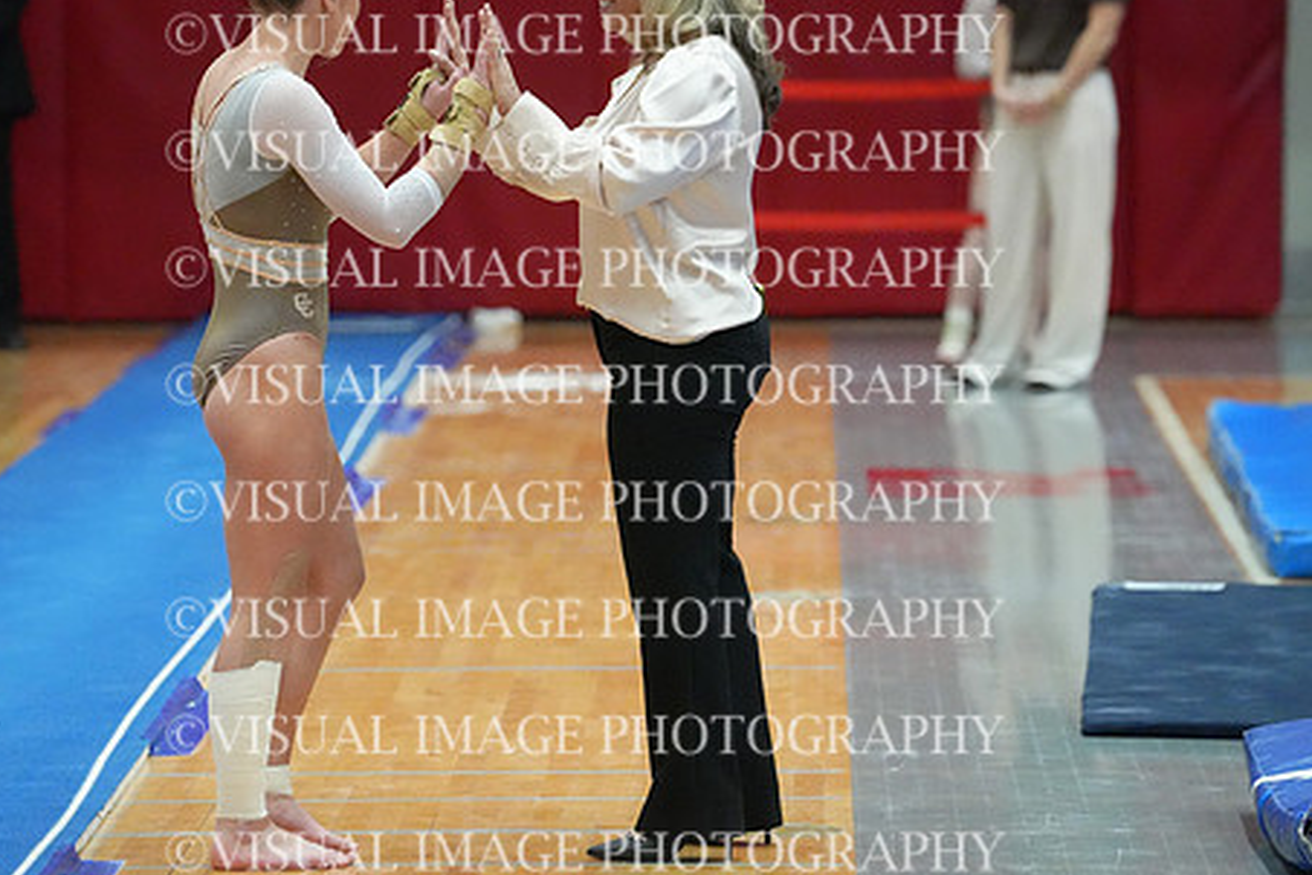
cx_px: 585
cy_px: 326
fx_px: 9329
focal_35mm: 256
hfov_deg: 8.0
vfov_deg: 5.4
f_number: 4
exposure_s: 1/1250
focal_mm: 200
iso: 16000
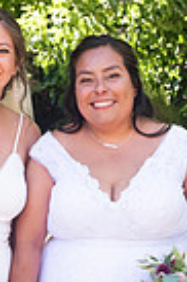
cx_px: 58
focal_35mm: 125
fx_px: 976
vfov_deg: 16.3
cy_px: 212
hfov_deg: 10.9
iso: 640
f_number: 5
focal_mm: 38
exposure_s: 1/320
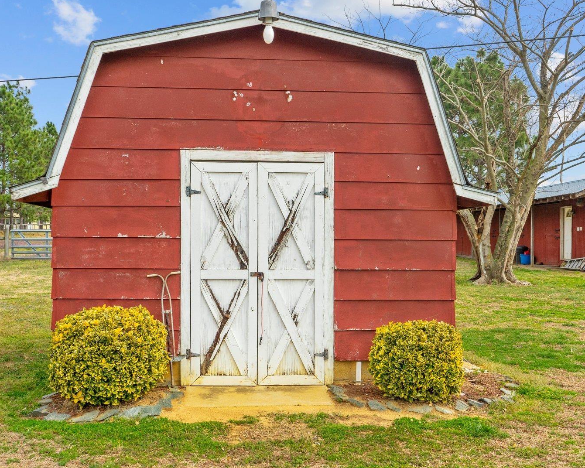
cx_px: 277
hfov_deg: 42.9
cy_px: 224
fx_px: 745
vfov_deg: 34.9
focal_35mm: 43
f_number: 8
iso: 100
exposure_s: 1/640
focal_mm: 30
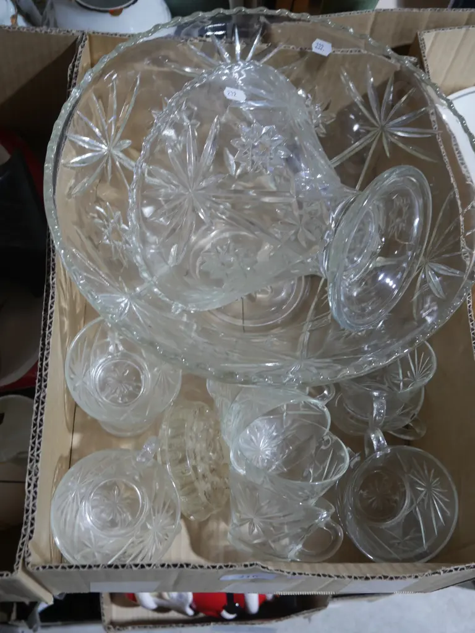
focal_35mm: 40
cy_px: 316
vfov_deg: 46.8
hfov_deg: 36.0
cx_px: 238
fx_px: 732
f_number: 4.4
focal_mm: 20
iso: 500
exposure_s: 1/60
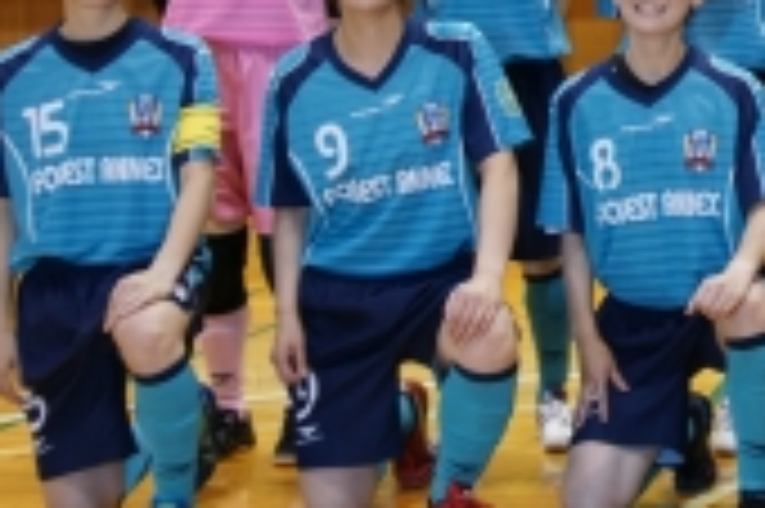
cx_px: 891
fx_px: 2059
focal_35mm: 97
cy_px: 29
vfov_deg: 13.9
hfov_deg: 19.9
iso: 320
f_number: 2.8
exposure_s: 1/40
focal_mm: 22
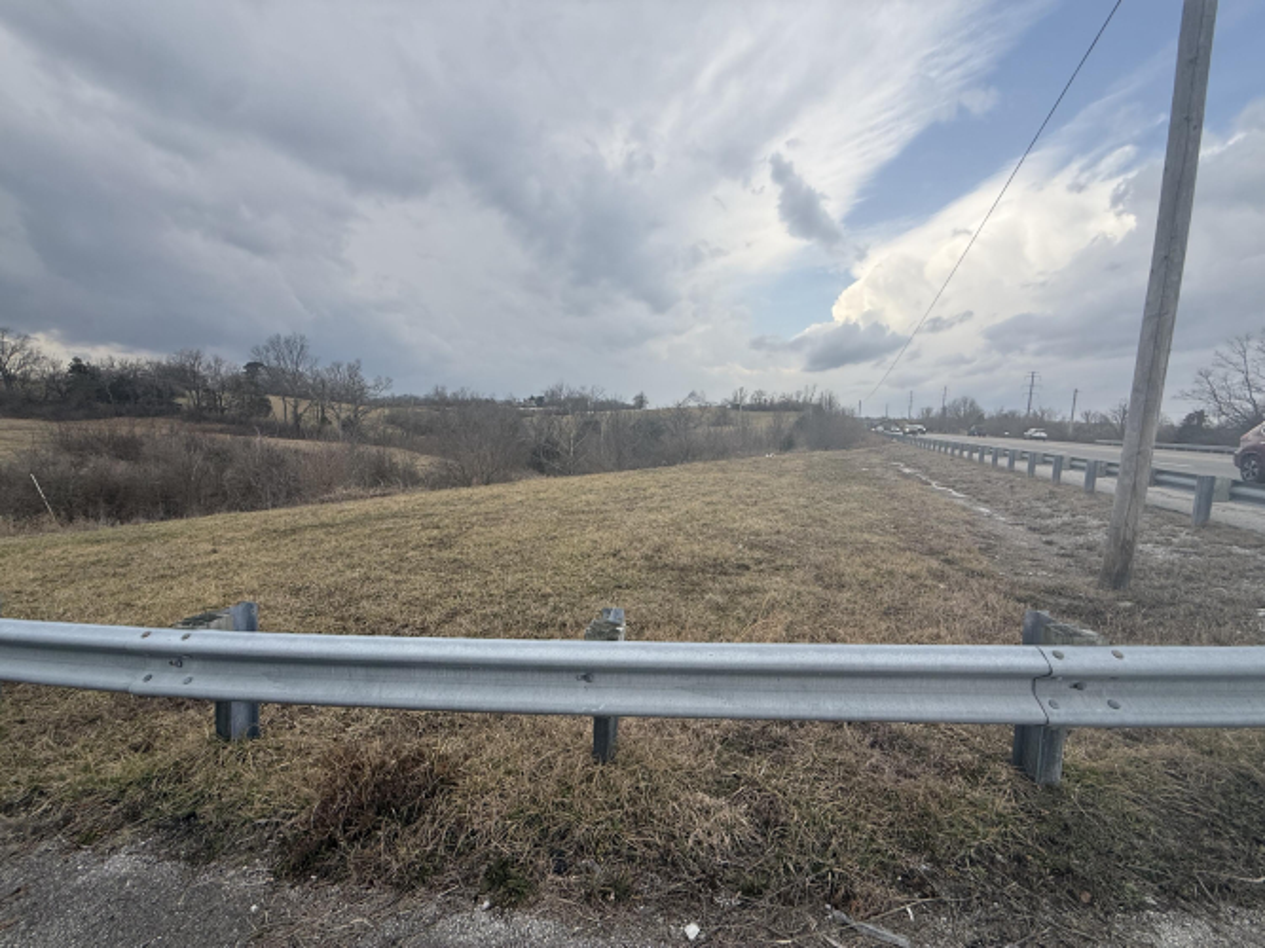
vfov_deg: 85.7
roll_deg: -1.1
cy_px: 474
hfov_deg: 102.1
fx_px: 512
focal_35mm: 14
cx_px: 632
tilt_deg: -6.4
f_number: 2.2
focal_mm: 2.22
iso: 50
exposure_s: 1/760
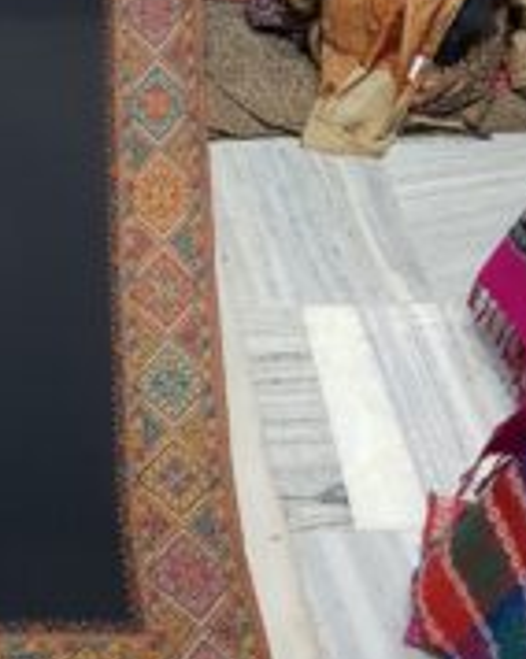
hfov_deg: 25.5
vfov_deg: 32.7
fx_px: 1111
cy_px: 207
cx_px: 15
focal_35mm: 57
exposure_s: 1/20
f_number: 1.7
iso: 250
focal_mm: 4.2
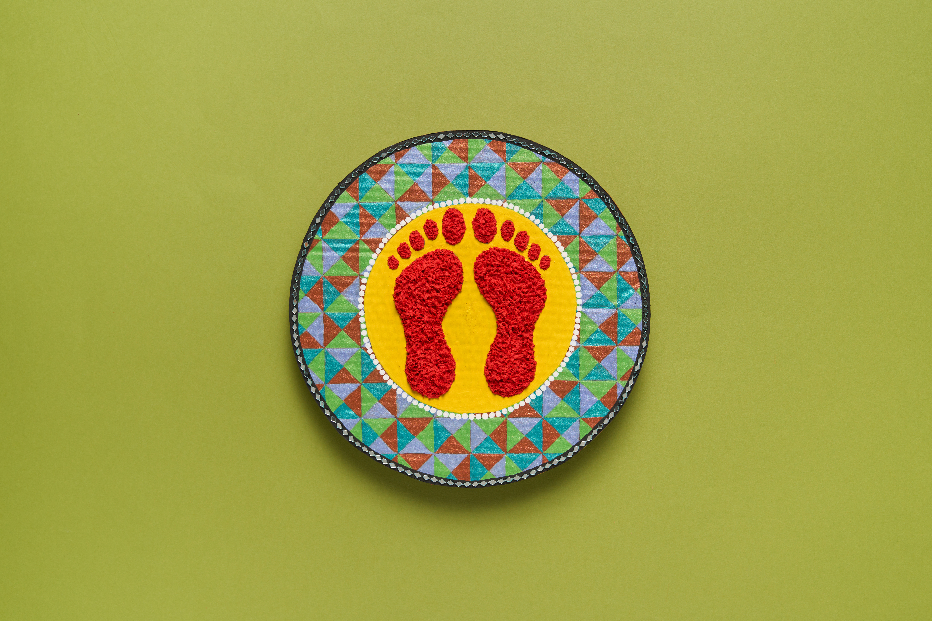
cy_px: 310
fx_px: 1294
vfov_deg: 27.0
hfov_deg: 39.6
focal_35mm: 50
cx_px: 466
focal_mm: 50
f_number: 8
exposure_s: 1/100
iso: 125
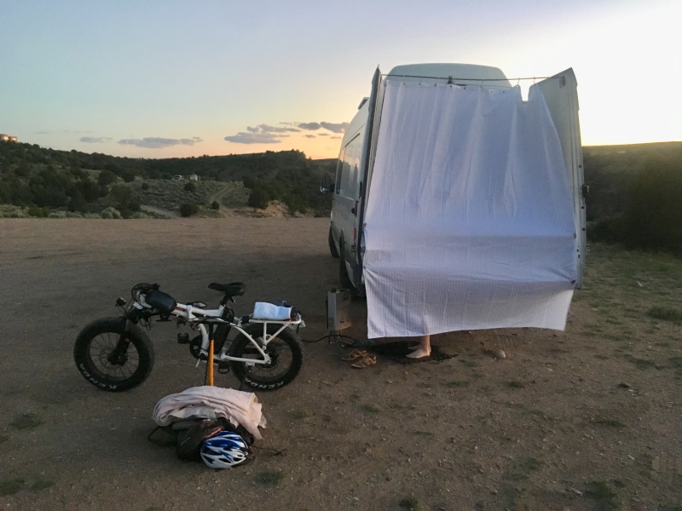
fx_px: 571
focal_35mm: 29
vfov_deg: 48.2
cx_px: 341
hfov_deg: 61.7
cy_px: 256
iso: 200
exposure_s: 1/20
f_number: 2.2
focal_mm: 4.15
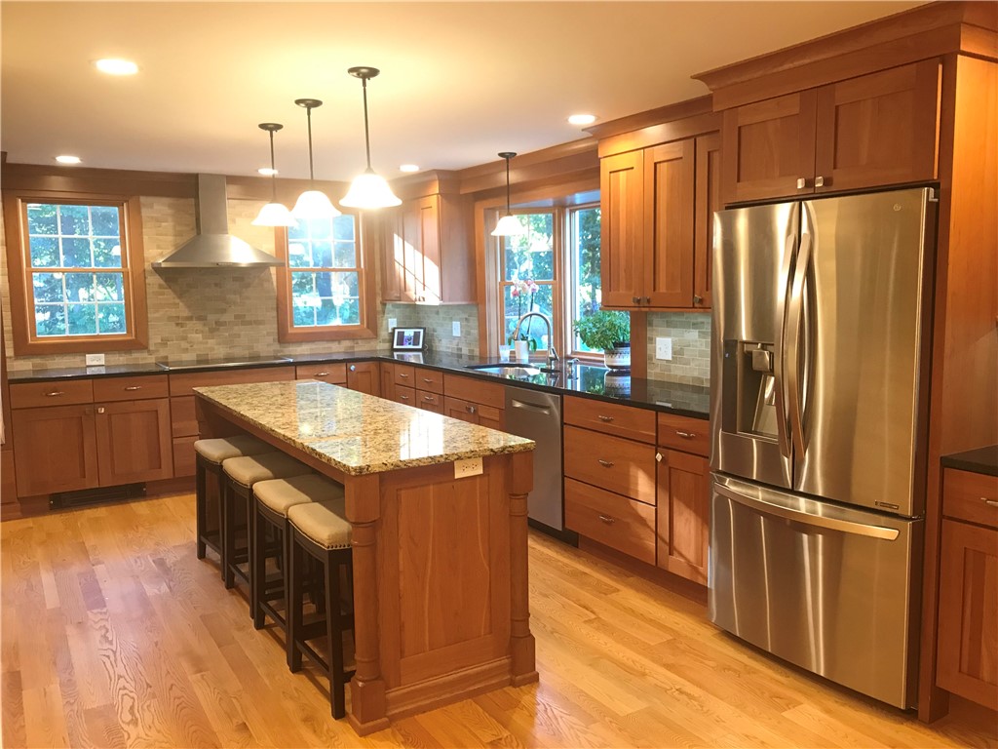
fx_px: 807
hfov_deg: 63.4
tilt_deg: -3.9
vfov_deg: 49.7
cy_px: 374
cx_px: 499
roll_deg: +0.9
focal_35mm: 28
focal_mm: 3.99
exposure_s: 1/15
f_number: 1.8
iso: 40
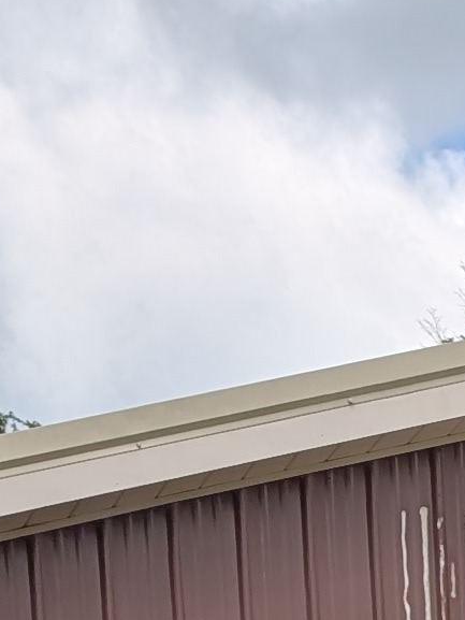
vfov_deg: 8.6
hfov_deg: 7.9
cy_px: 2144
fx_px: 3044
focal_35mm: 170
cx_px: 1237
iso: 21
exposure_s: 1/929
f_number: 1.68
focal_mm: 6.9
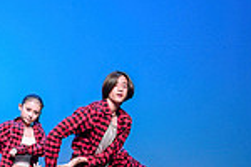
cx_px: -95
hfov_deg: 5.7
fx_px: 2524
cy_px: 144
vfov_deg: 3.8
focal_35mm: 362
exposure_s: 1/400
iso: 1250
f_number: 2.8
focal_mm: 90
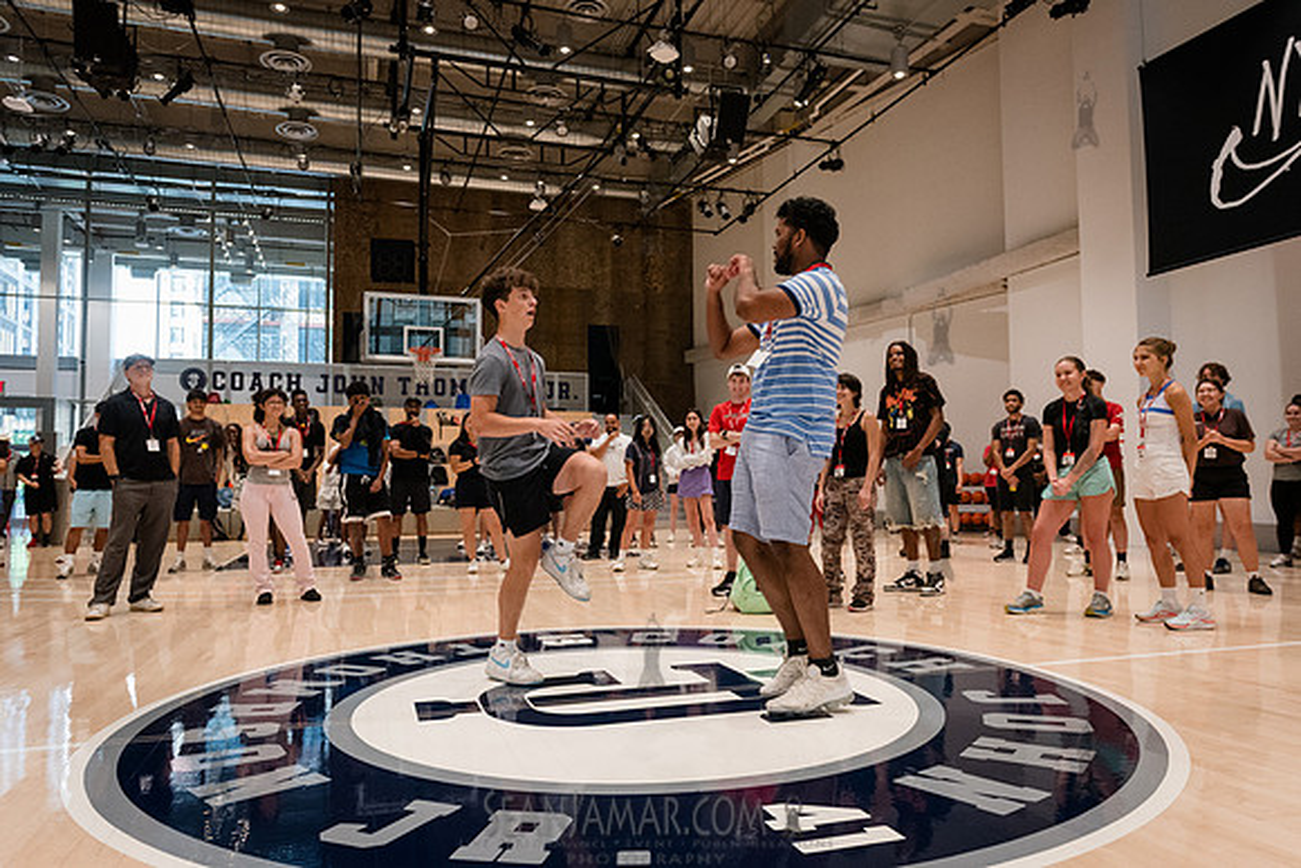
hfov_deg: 71.7
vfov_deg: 51.5
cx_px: 664
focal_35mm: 25
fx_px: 900
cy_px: 434
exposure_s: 1/400
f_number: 4
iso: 5000
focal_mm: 24
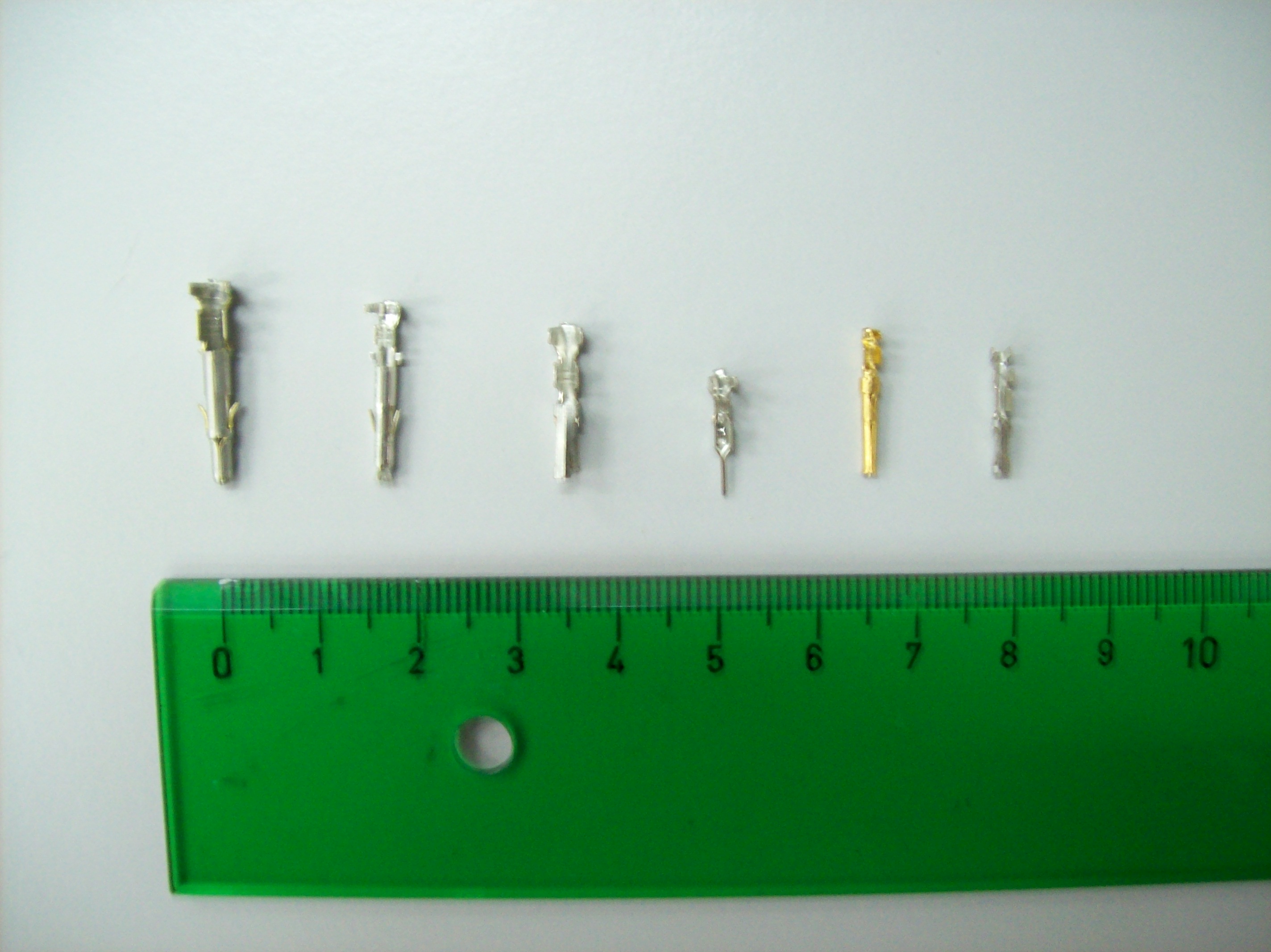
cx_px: 636
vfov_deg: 39.6
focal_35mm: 36
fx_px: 1321
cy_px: 476
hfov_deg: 51.4
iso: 182
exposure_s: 1/8
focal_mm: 6
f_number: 2.7
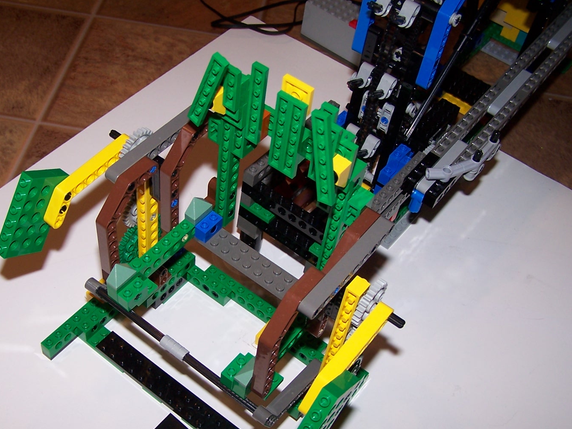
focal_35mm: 47
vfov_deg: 30.8
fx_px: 777
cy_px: 264
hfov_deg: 40.2
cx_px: 223
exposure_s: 1/60
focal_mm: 6.3
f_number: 2.8
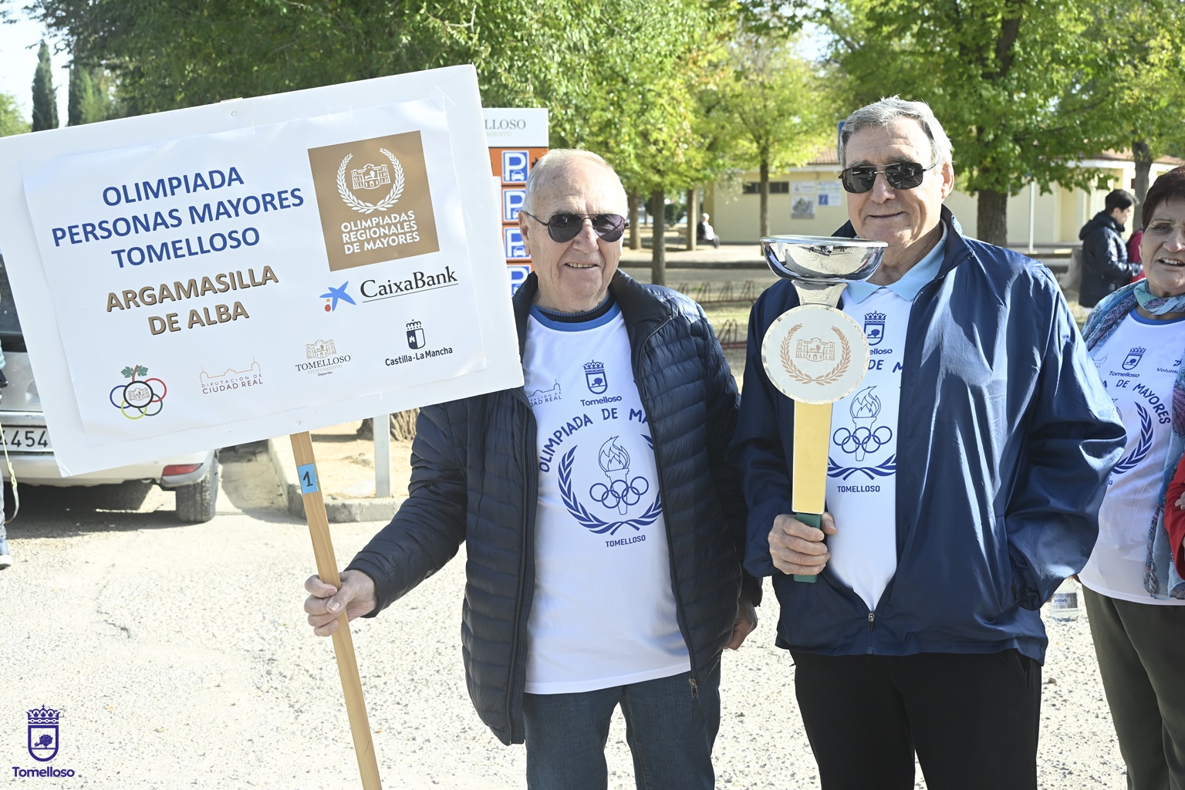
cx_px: 592
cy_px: 395
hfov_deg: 44.5
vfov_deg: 30.5
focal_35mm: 44
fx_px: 1448
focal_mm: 44
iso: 500
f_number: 8
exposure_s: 1/250
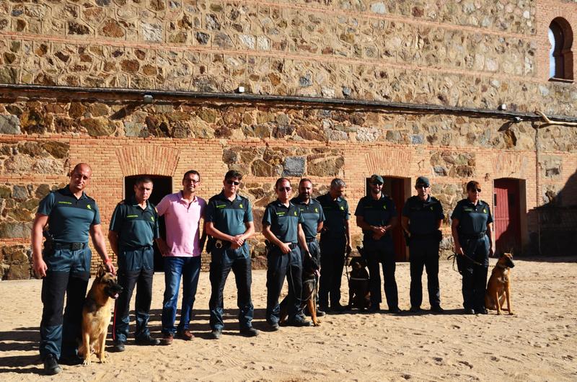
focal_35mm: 42
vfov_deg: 31.8
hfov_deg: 46.5
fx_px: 672
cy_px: 191
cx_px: 288
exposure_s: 1/250
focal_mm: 28
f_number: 10
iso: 250
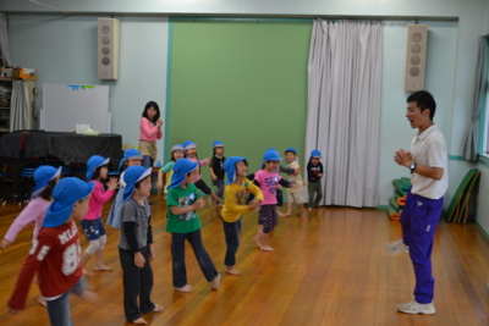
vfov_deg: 28.1
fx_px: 652
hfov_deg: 41.1
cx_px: 244
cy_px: 163
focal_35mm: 48
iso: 400
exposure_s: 1/25
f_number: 4.8
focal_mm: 32
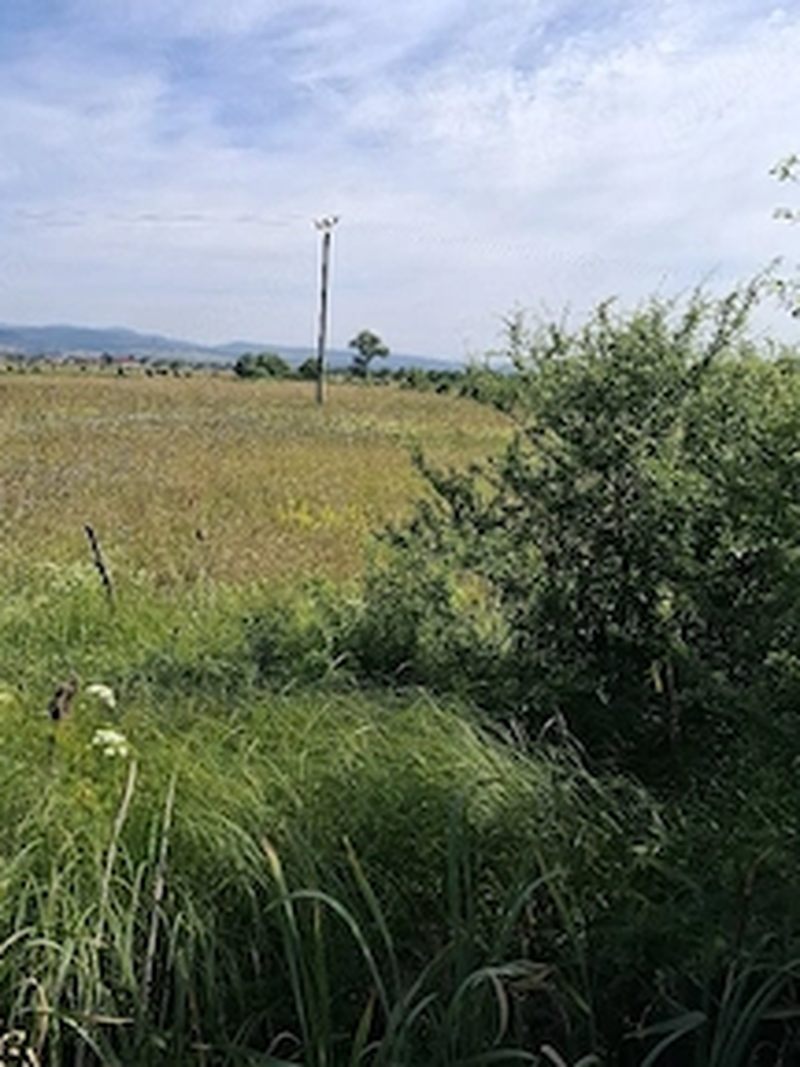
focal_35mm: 32
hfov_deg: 43.6
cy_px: 385
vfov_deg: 56.0
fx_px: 986
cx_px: 270
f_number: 1.8
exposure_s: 1/2500
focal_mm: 5.54
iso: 50
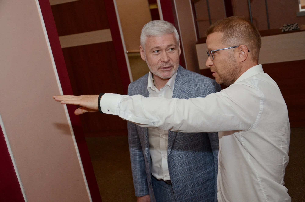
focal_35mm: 51
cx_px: 152
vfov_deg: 26.4
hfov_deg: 39.0
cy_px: 101
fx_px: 431
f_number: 4.2
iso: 800
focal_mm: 34
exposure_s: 1/250
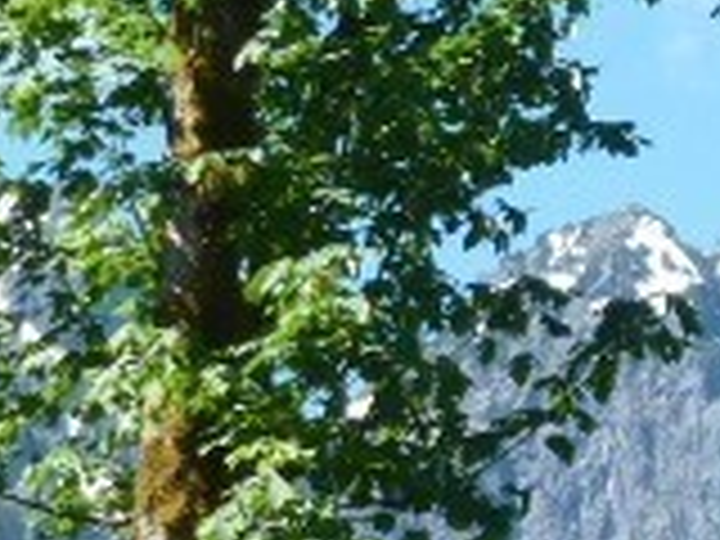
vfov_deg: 4.2
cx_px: 927
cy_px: 405
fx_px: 7405
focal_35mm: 356
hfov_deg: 5.5
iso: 100
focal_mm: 16
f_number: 4.9
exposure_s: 1/250
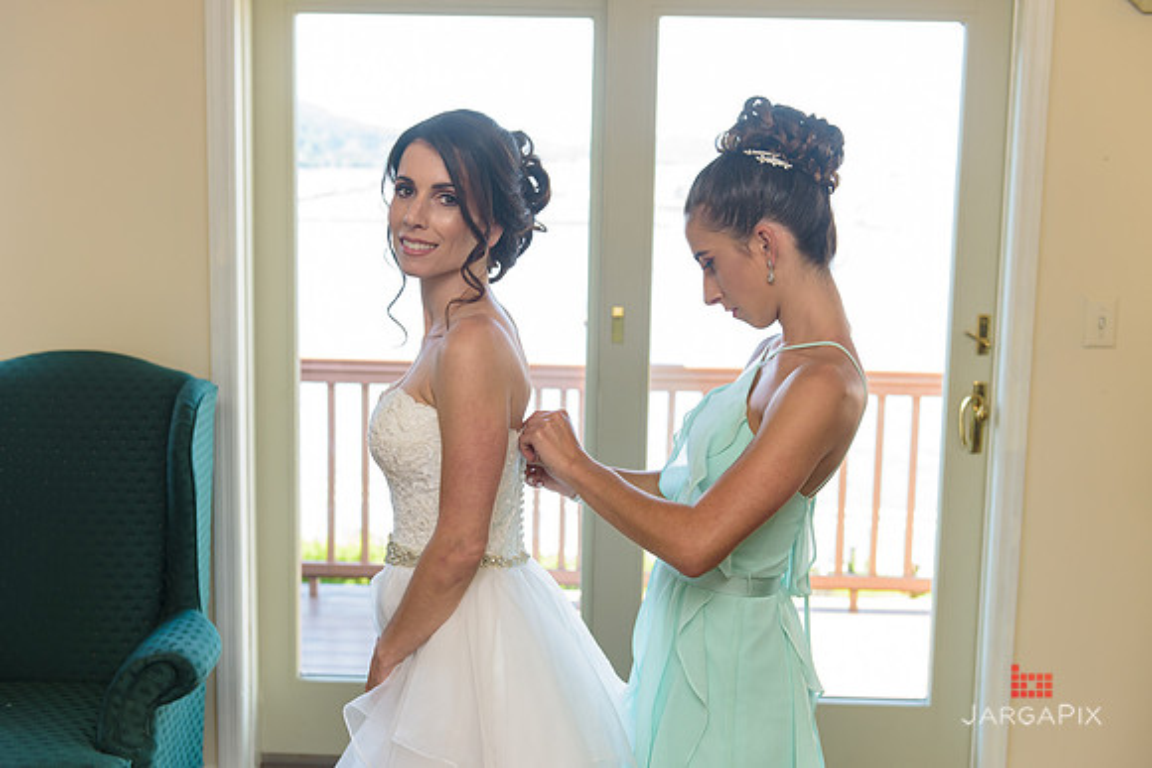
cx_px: 576
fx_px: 1536
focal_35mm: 48
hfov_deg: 41.1
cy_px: 384
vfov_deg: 28.1
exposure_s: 1/125
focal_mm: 48
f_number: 3.2
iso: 400
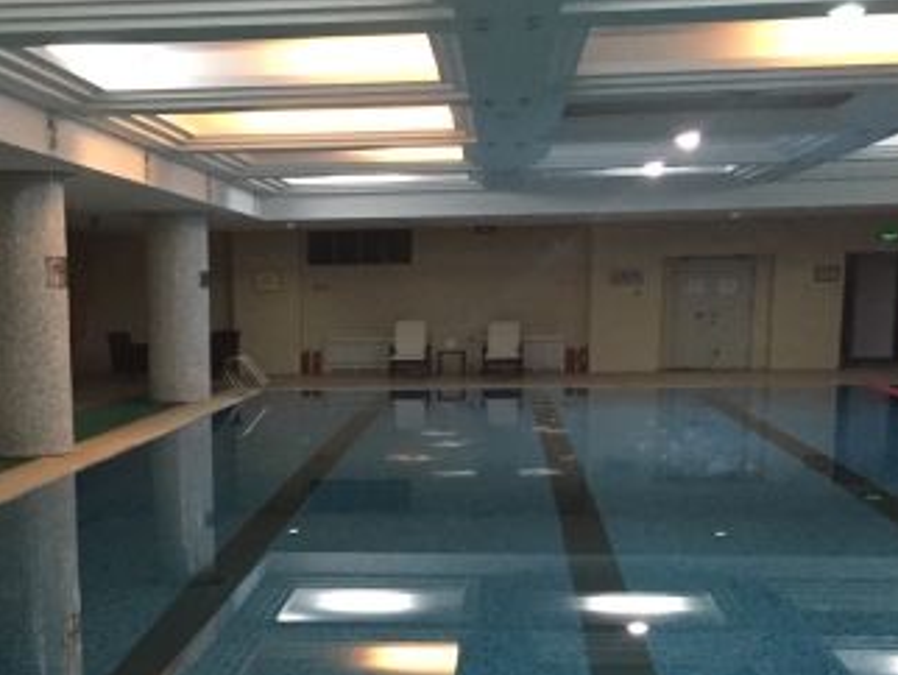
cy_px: 629
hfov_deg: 30.3
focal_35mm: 63
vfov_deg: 22.6
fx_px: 1636
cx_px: 259
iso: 250
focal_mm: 4.15
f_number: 2.2
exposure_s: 1/25
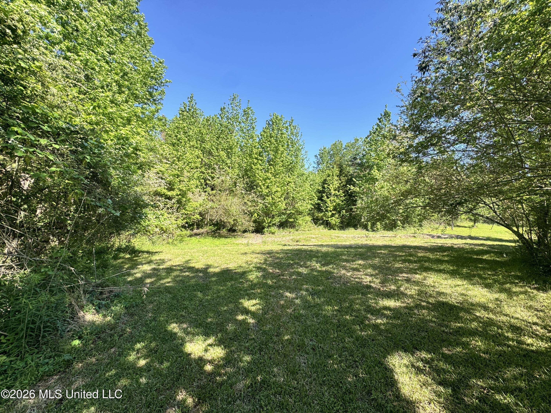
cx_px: 276
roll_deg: -4.0
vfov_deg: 85.7
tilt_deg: -0.9
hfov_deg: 102.1
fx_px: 223
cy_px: 206
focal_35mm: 14
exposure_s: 1/734
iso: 50
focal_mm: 2.22
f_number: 2.2
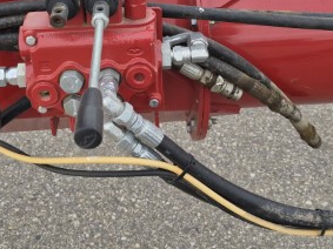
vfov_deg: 27.3
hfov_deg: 36.7
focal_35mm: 52
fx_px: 500
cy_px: 41
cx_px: 140
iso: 80
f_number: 1.8
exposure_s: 1/802
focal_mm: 5.4
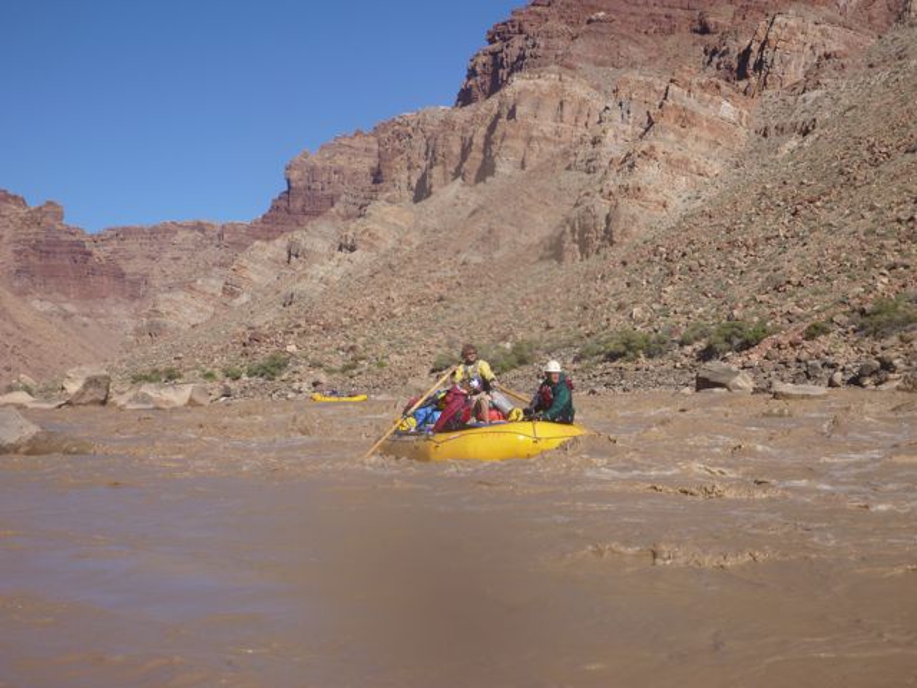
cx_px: 458
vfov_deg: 30.9
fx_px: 1245
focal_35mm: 47
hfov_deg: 40.4
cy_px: 344
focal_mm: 8.4
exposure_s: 1/500
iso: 80
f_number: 4.5
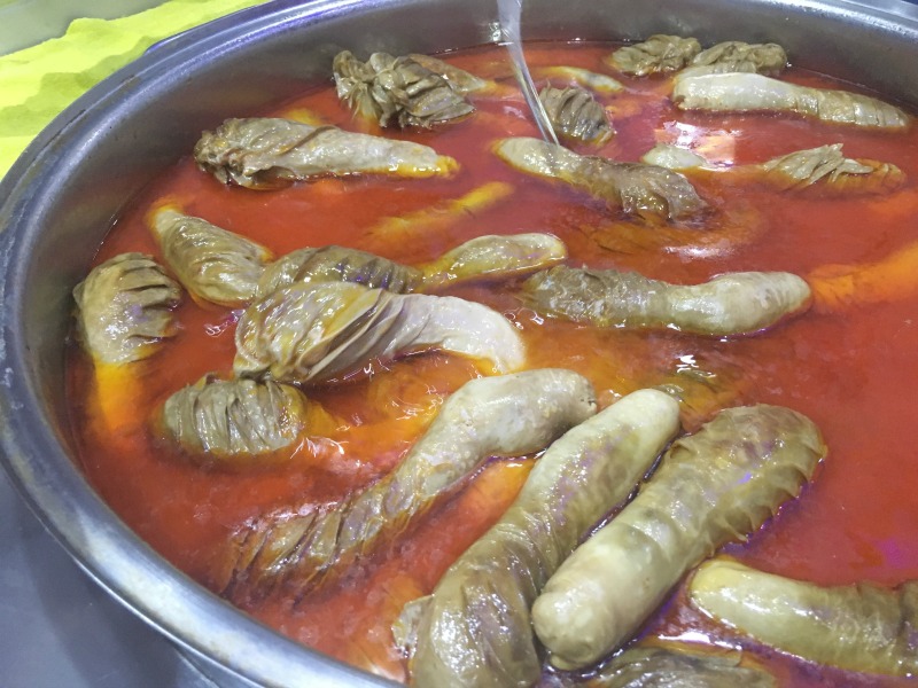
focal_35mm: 29
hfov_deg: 61.7
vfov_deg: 48.2
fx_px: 769
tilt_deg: -42.0
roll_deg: +0.6
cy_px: 344
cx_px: 459
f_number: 2.2
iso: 200
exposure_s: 1/20
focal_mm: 4.15
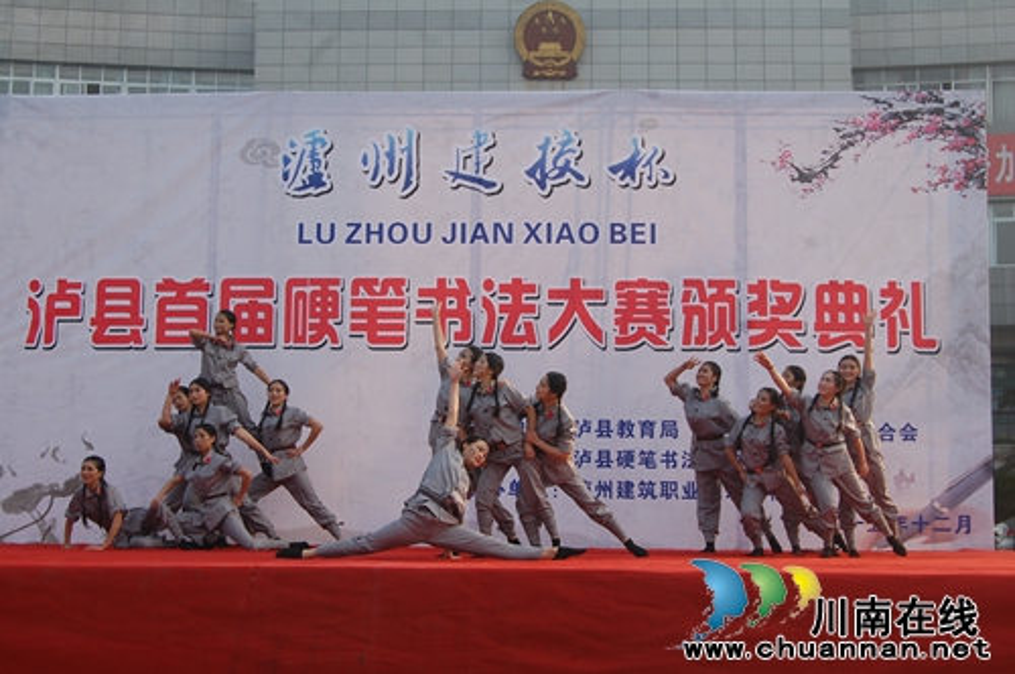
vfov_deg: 25.7
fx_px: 1478
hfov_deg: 37.9
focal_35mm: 52
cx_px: 508
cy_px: 337
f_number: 8
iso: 200
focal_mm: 35
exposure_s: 1/160
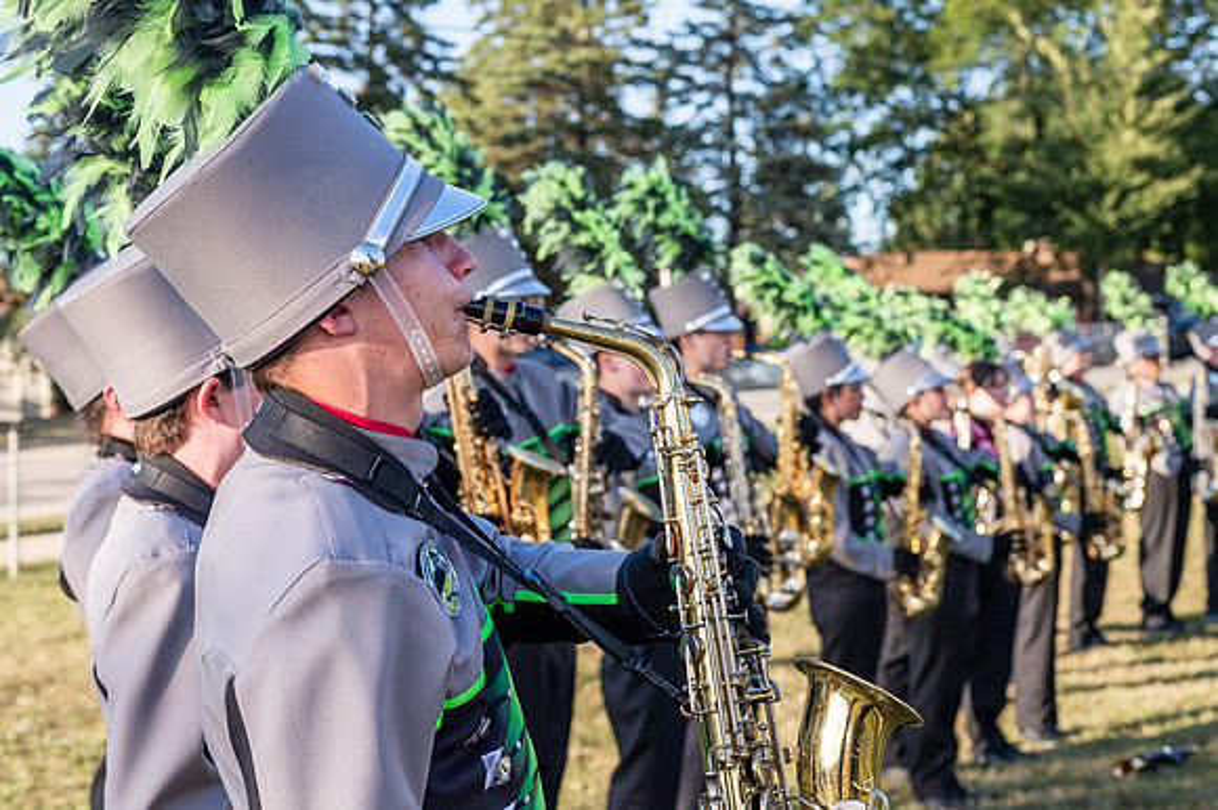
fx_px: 2297
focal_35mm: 68
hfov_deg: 29.5
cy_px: 306
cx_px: 434
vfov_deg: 20.0
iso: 1600
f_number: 5.6
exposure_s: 1/2500
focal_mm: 50
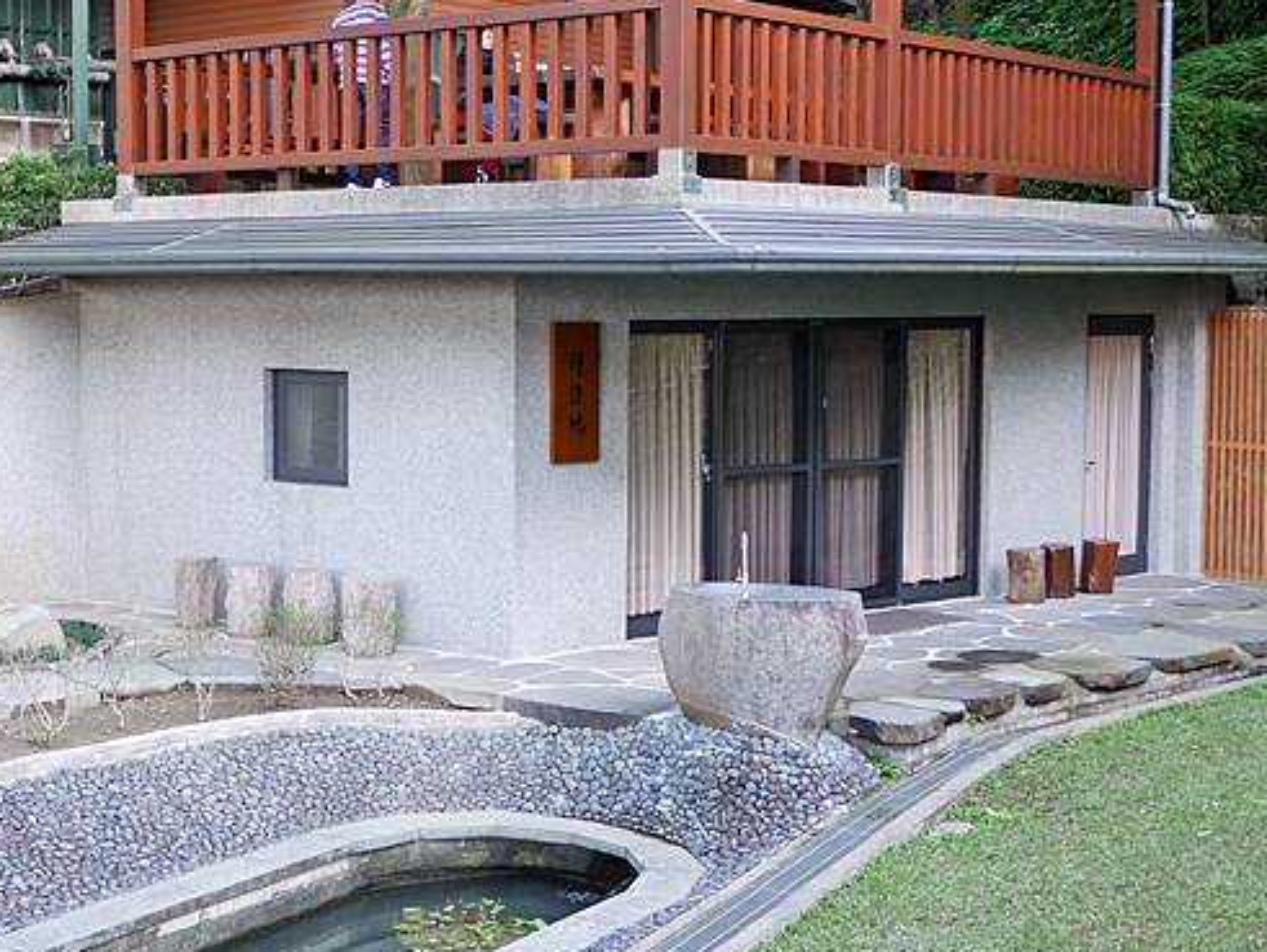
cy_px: 448
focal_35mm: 57
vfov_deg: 25.7
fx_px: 2088
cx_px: 328
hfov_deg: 33.1
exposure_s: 1/80
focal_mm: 14
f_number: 2.5
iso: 200
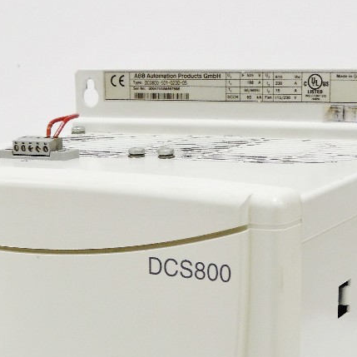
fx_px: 1155
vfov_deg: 17.0
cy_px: 388
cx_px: 126
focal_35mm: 99
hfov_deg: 17.5
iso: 400
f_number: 3.3
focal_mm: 7.1
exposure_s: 1/25
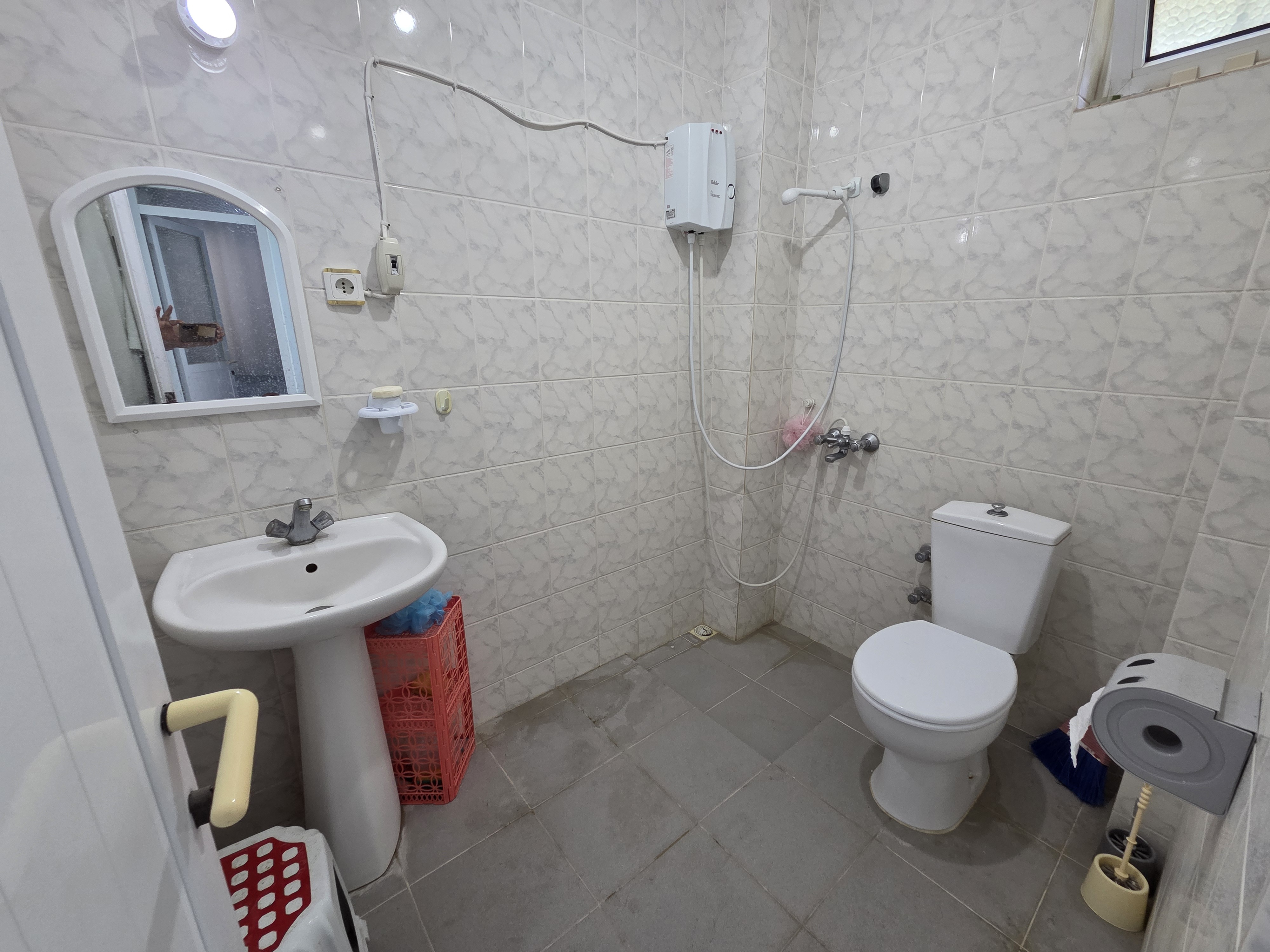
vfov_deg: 89.9
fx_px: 477
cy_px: 476
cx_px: 635
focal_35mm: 13
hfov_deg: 106.2
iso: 200
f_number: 2.2
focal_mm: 2.2
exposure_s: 1/50
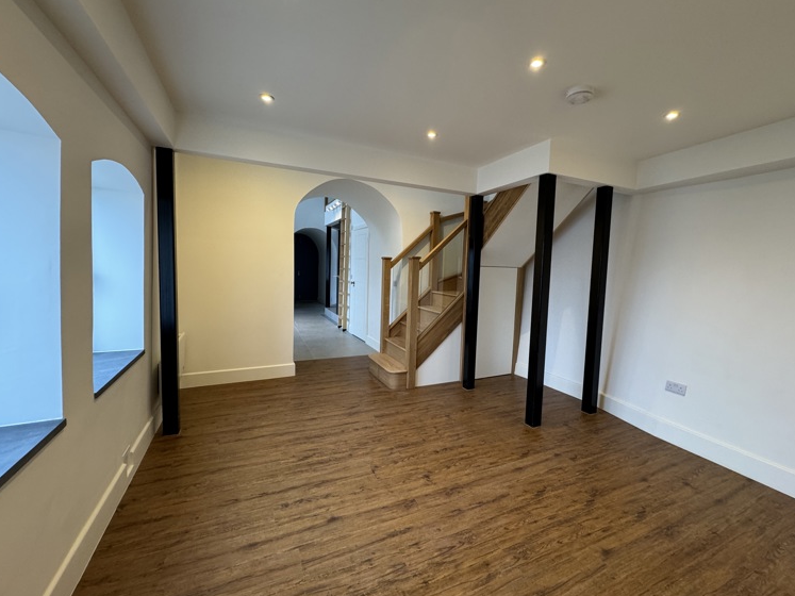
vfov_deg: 81.7
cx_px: 411
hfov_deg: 98.1
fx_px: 344
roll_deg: -2.1
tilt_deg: -3.2
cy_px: 291
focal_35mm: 15
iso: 200
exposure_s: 1/100
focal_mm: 2.22
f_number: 2.2
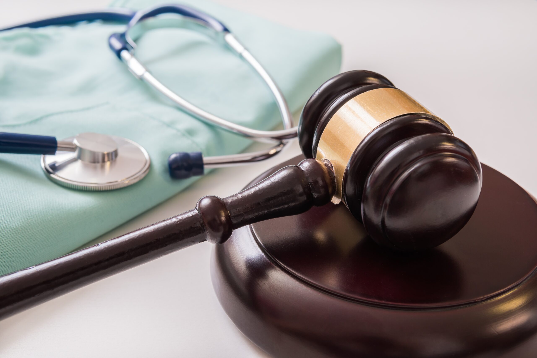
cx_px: 268
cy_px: 179
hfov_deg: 43.6
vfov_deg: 29.9
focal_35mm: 45
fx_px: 671
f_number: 7.1
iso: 100
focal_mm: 30
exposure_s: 1/200
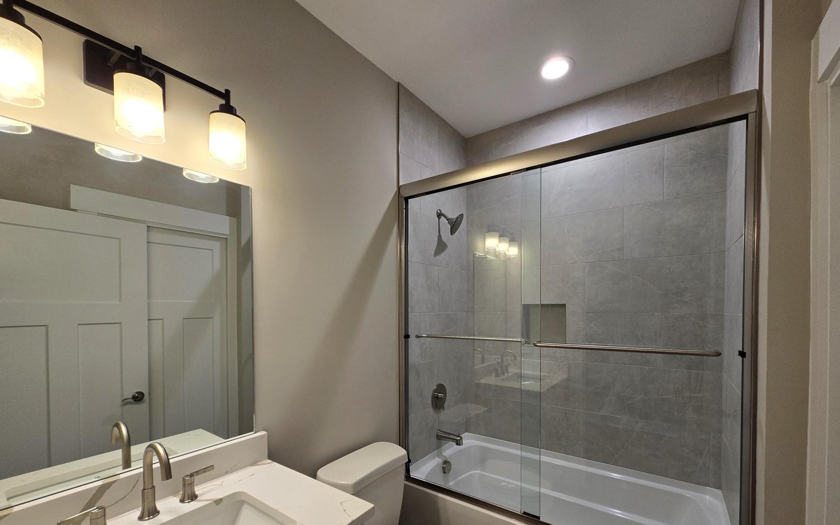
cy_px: 315
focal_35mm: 14
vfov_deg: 77.7
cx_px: 421
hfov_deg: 105.3
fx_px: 320
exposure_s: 1/120
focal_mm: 2.2
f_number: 2.2
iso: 100
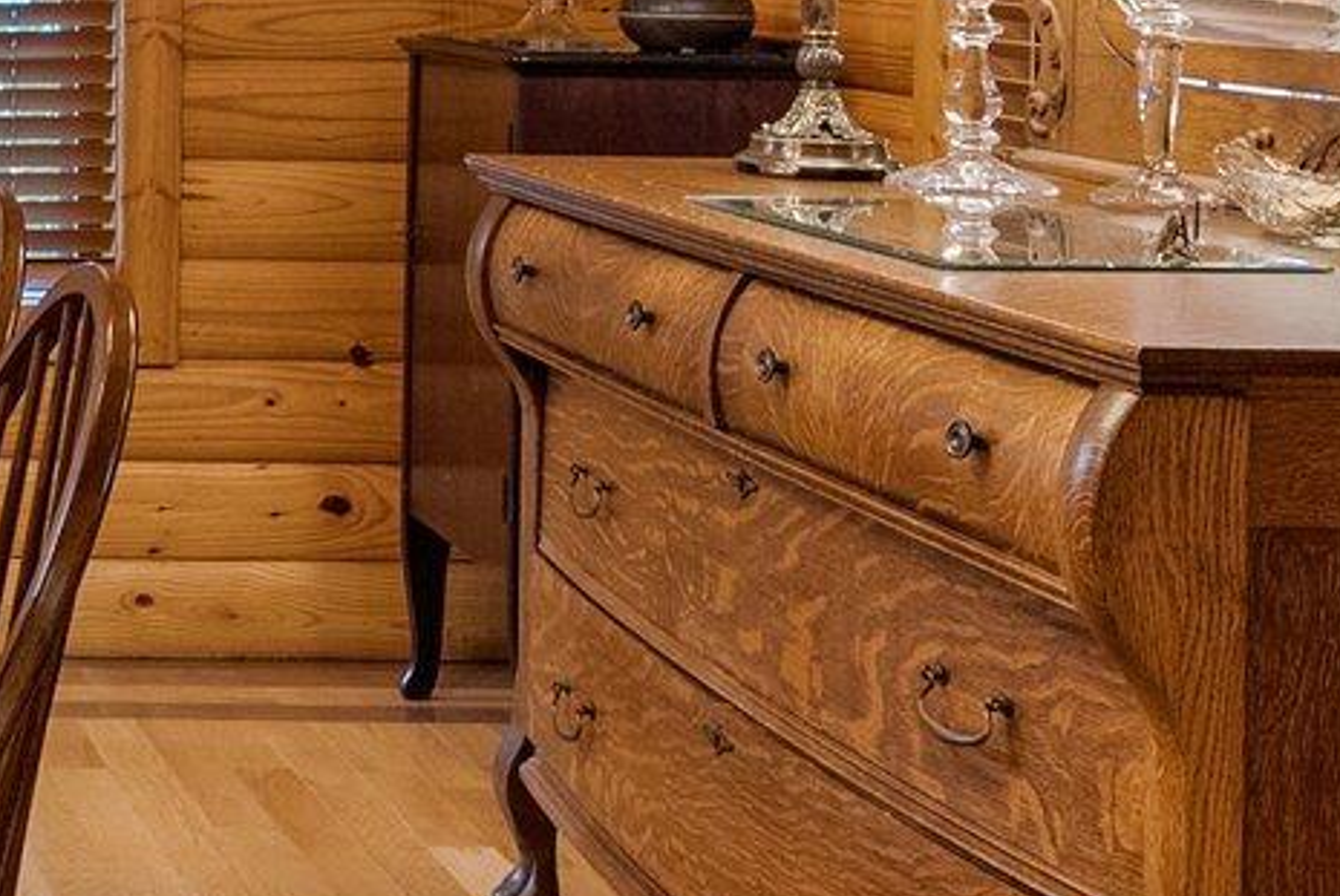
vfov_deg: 19.8
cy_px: -88
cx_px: -467
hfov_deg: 25.6
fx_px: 2459
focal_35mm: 66
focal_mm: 15
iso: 400
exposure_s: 1/2
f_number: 7.1
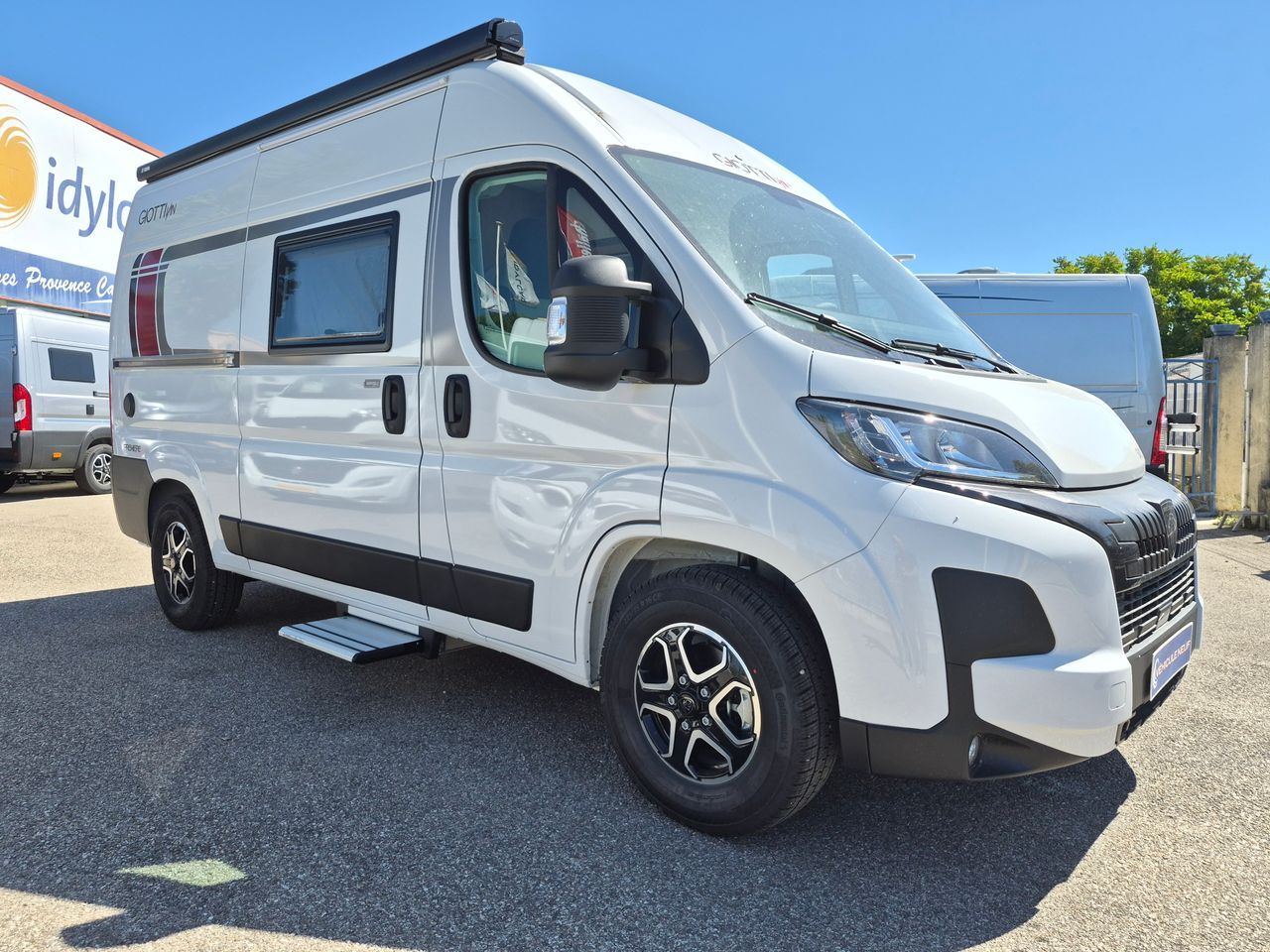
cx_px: 635
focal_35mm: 23
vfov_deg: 58.9
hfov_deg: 73.9
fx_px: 844
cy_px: 476
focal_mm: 5.4
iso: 80
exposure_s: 1/4272
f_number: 1.8
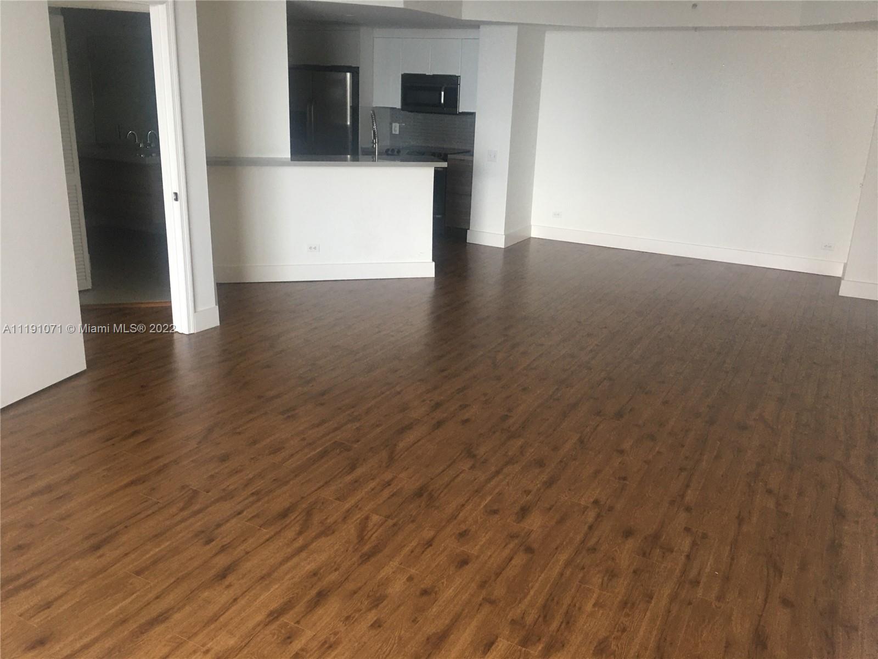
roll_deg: -2.7
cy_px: 330
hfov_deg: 61.7
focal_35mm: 29
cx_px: 439
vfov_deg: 48.2
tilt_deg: -16.4
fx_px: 736
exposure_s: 1/15
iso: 50
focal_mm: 4.15
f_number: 2.2
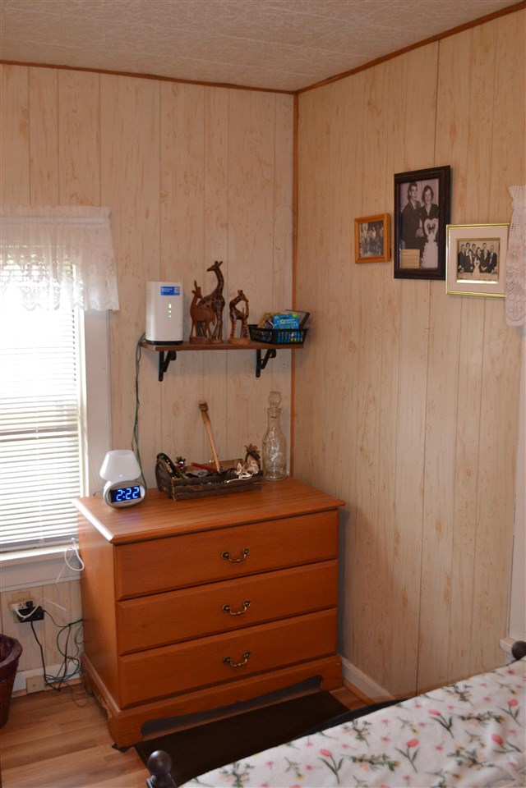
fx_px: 789
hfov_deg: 36.9
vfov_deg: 53.1
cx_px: 263
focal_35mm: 36
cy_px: 394
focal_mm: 24
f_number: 4
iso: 1250
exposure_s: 1/60
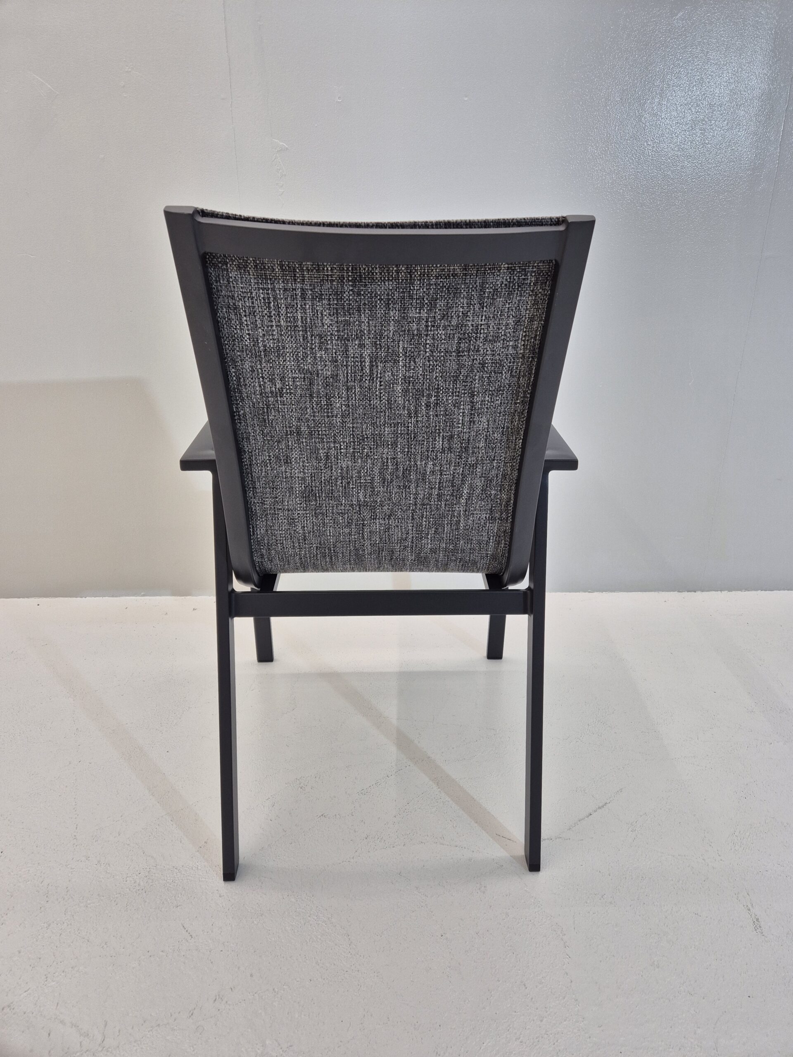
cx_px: 396
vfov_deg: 73.9
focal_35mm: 23
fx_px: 703
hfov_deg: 58.9
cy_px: 528
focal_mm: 5.4
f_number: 1.8
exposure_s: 1/100
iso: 64
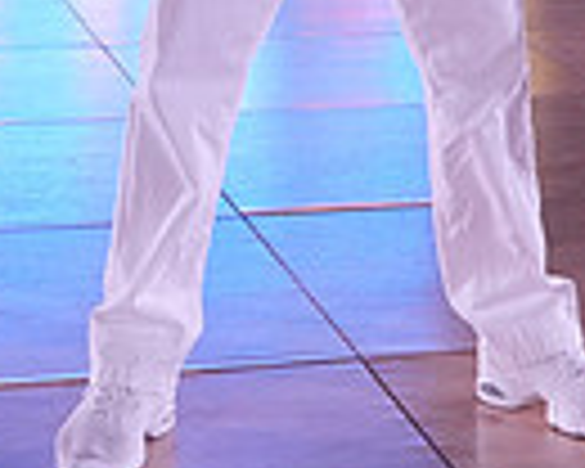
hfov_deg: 11.7
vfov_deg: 9.1
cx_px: 626
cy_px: -358
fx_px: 2822
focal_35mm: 163
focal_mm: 26
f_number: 4
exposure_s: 1/400
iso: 2000
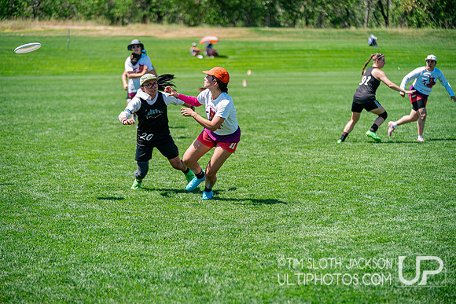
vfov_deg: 11.2
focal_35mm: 123
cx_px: 228
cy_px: 152
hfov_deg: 16.6
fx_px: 1558
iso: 500
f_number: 2.8
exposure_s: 1/6400
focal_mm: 123
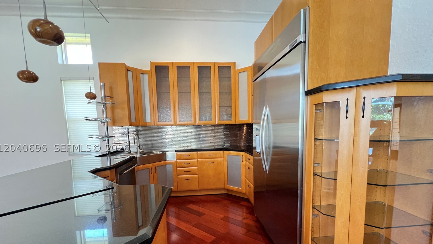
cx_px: 217
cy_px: 148
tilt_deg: -6.9
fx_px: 172
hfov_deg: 103.0
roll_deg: +2.0
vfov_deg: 69.7
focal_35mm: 15
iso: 320
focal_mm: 1.57
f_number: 1.8
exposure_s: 1/60
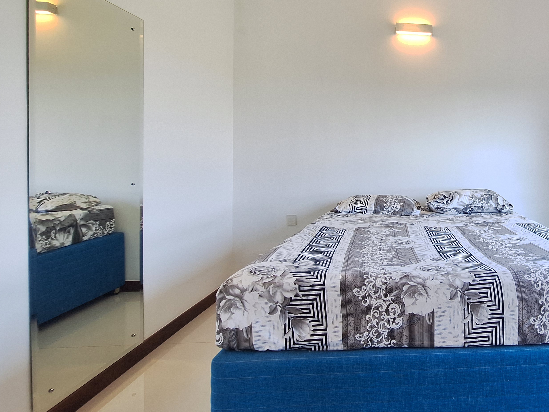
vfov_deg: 63.0
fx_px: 333
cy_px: 168
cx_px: 430
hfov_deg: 71.9
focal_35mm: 21
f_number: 2.2
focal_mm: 1.74
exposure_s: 1/50
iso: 50
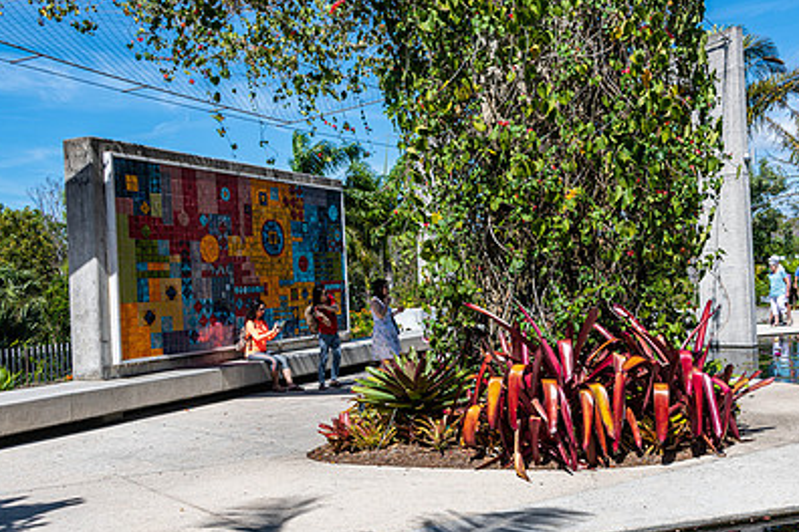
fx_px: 910
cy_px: 269
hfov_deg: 46.8
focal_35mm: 41
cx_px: 523
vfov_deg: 32.6
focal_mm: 28
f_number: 8
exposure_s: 1/160
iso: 64
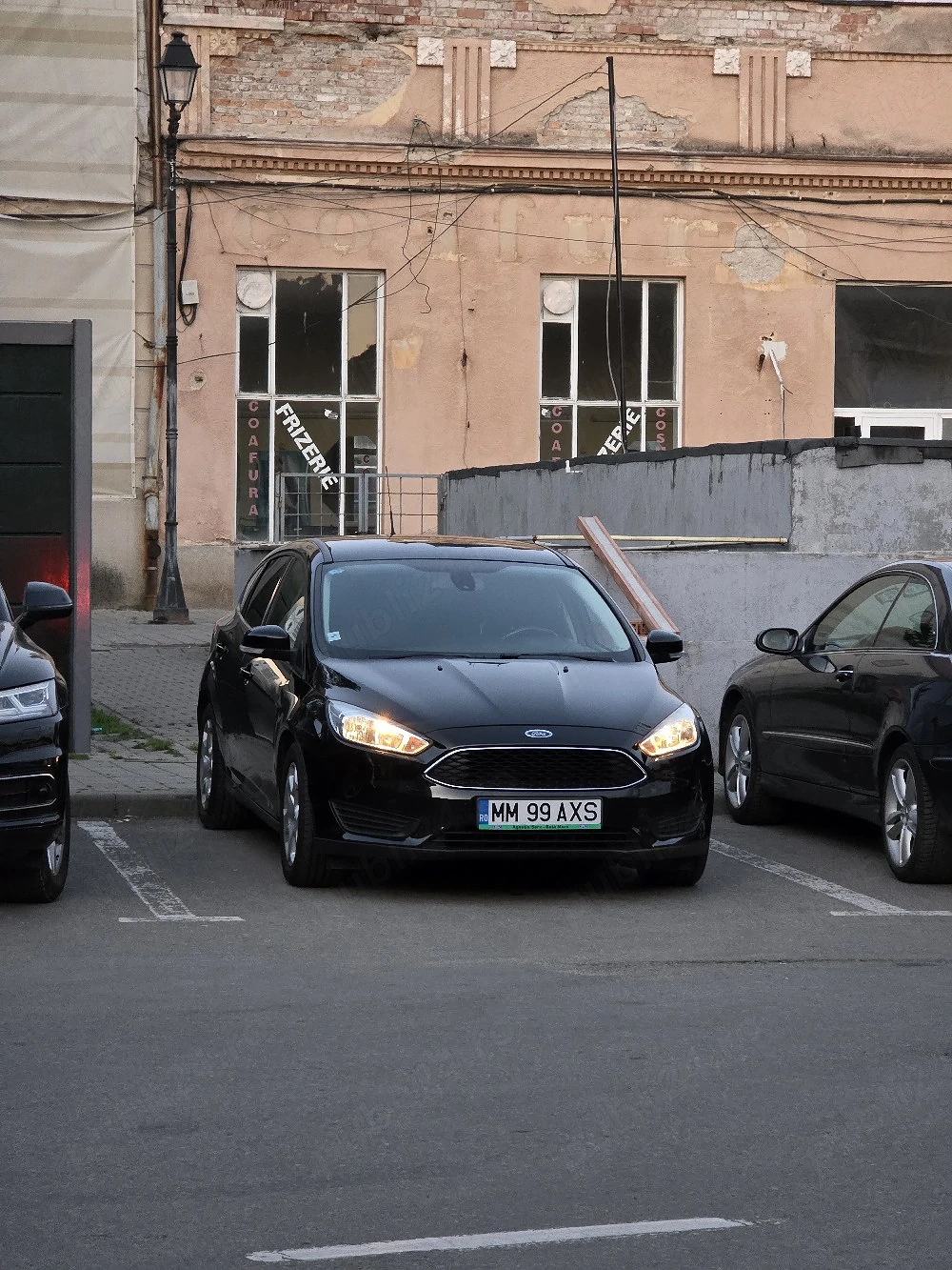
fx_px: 4216
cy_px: 635
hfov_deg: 12.9
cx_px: 476
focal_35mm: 115
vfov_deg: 17.1
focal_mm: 18.6
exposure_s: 1/33.4
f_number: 3.4
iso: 1250
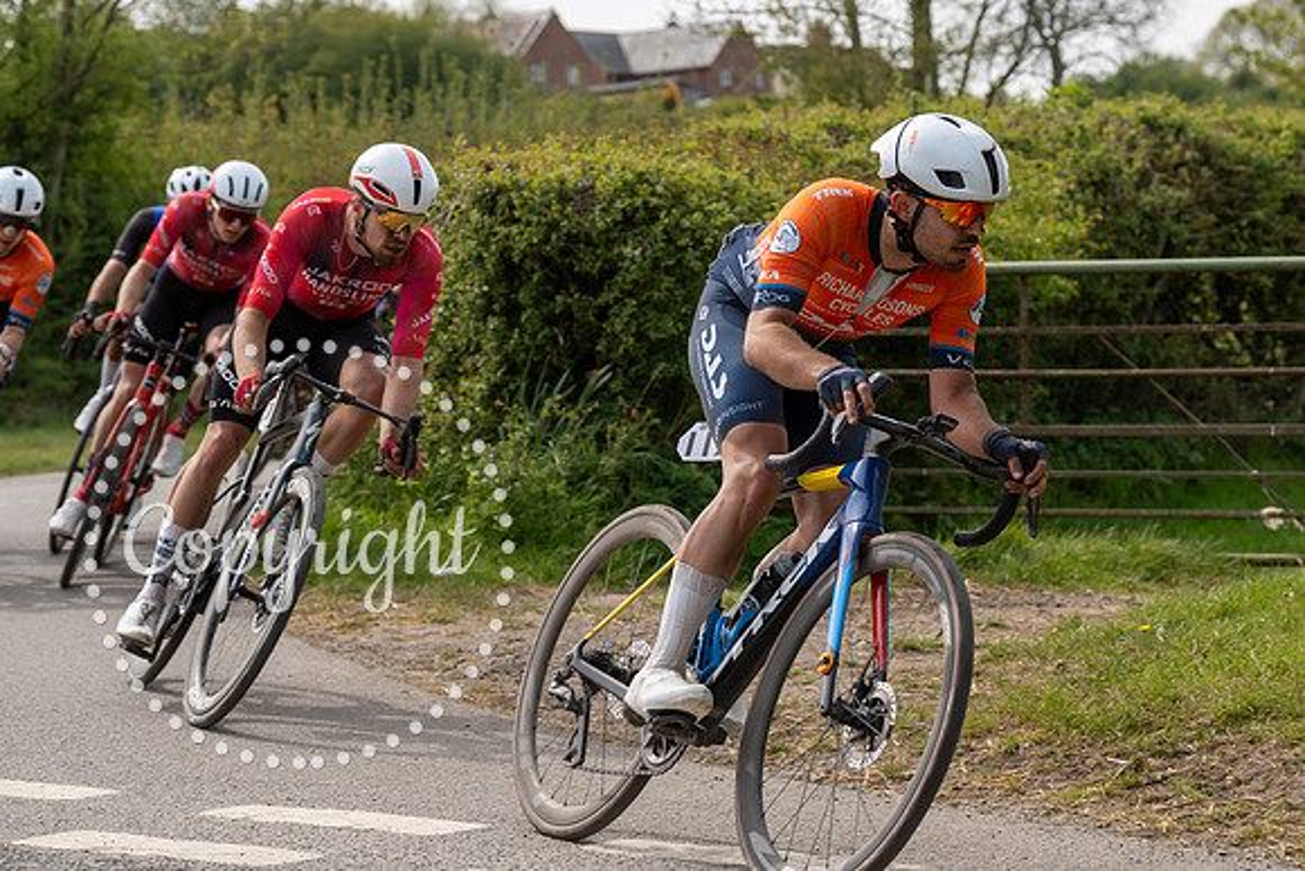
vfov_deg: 12.7
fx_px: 3900
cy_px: 323
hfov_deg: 19.0
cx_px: 822
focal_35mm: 108
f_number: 5
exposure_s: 1/1000
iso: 250
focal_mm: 85
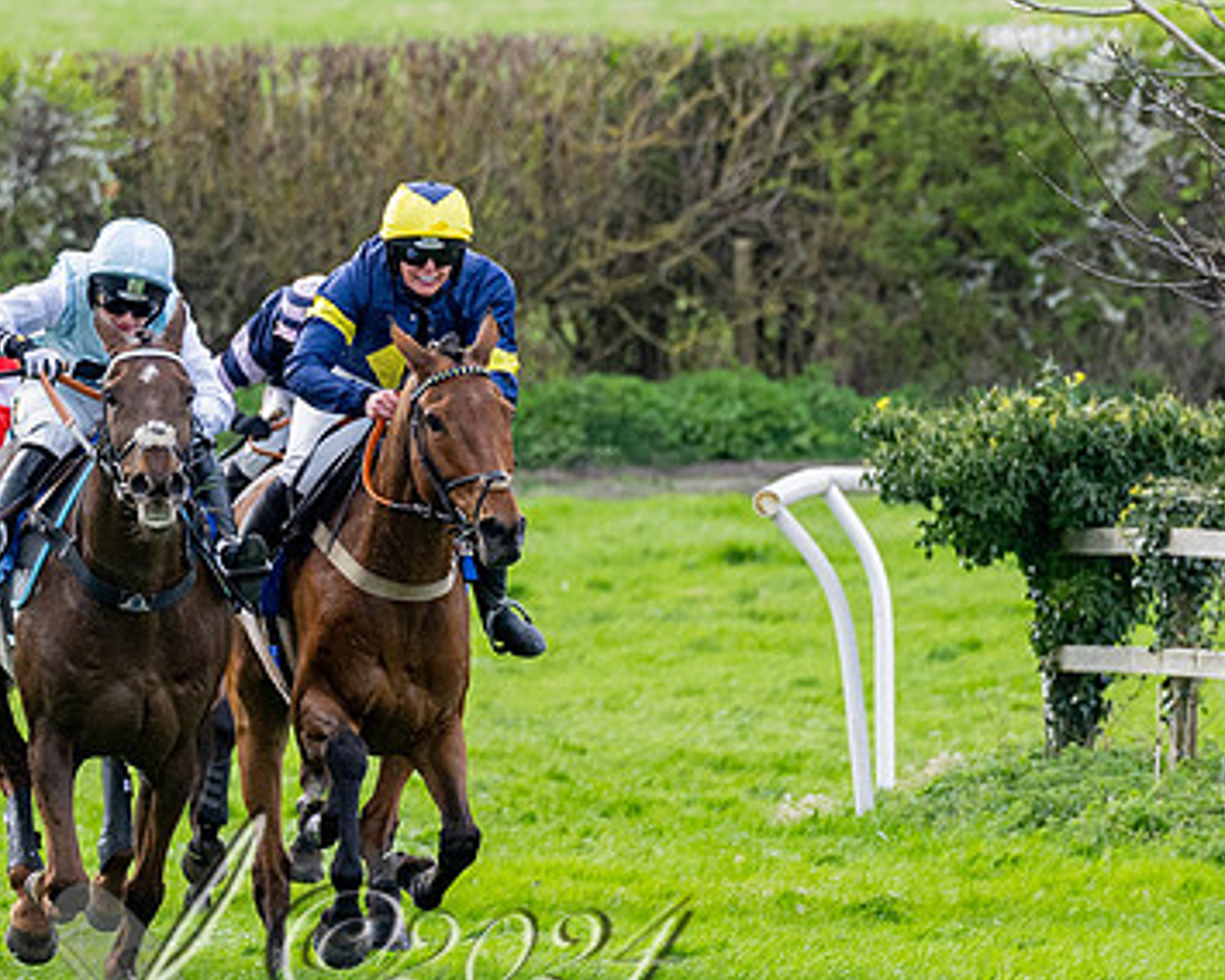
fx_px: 28170
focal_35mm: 777
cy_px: 756
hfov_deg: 2.5
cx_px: 519
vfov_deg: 2.0
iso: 400
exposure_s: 1/1600
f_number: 4
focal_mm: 200
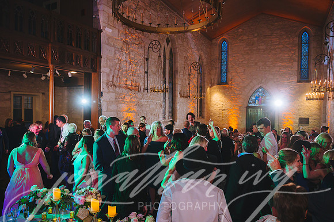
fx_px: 236
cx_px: 167
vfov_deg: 50.5
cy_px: 111
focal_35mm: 25
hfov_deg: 70.6
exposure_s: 1/200
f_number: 2.8
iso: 1600
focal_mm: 24
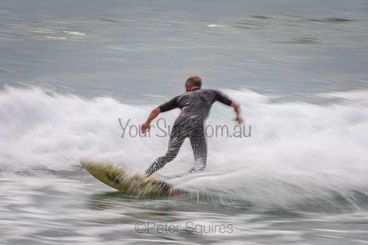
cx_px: 184
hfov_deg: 4.1
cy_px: 122
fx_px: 5112
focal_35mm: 500
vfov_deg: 2.8
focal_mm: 500
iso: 64
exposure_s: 1/20
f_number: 18
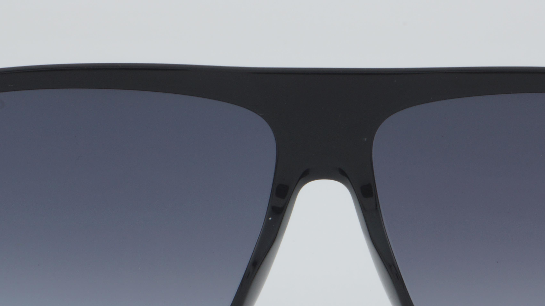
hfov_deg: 14.1
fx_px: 2210
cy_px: 213
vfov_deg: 7.9
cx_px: 322
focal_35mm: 153
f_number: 32
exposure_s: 1/4
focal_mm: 55
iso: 100
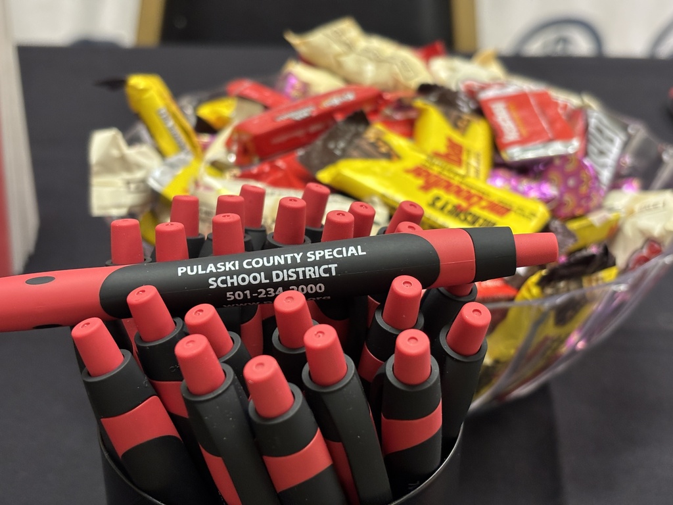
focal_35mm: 52
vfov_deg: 28.0
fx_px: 1011
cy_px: 252
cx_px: 336
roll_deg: -1.4
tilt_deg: -28.7
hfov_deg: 36.8
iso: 200
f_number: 1.6
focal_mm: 5.96
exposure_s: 1/40
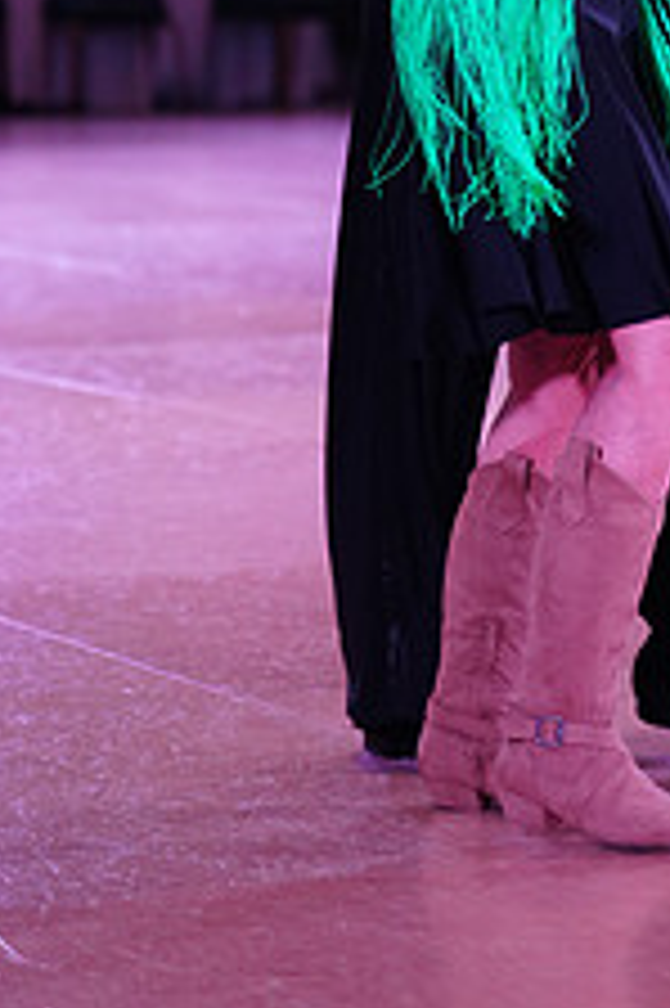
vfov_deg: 9.1
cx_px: 569
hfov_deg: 6.1
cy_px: -207
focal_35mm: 223
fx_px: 6235
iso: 1600
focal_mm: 86
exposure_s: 1/500
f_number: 2.8
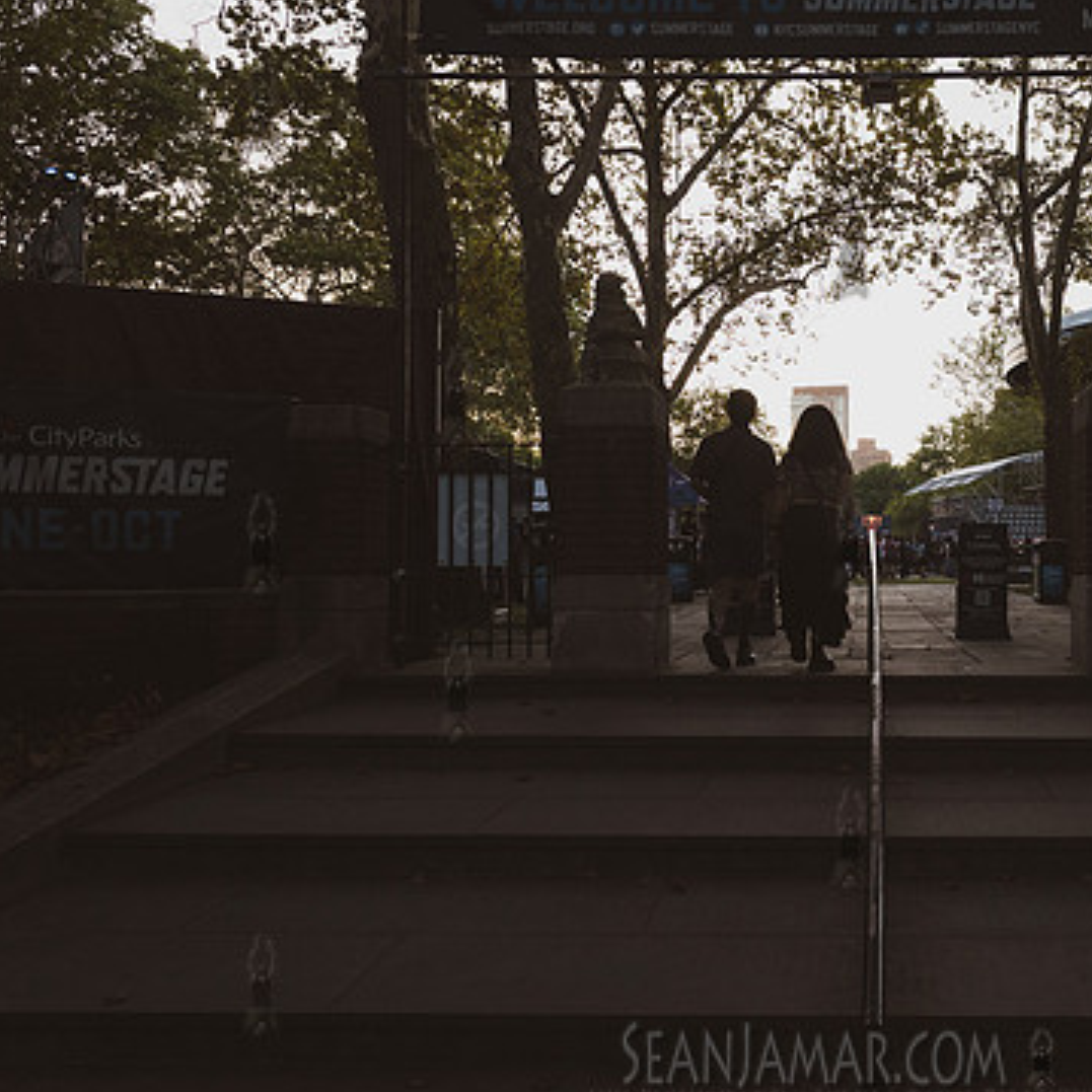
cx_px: 849
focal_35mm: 33
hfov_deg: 47.4
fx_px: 1178
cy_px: 540
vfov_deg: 49.7
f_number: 4.5
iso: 2000
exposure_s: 1/800
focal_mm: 24
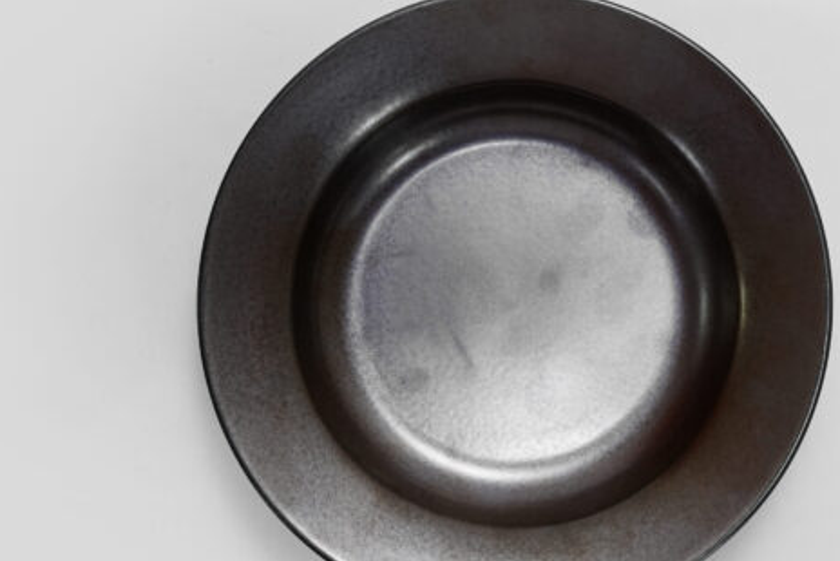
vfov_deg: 17.7
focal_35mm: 77
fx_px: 1798
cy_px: 291
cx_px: 521
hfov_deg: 26.2
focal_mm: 51
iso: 3200
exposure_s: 1/100
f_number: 13
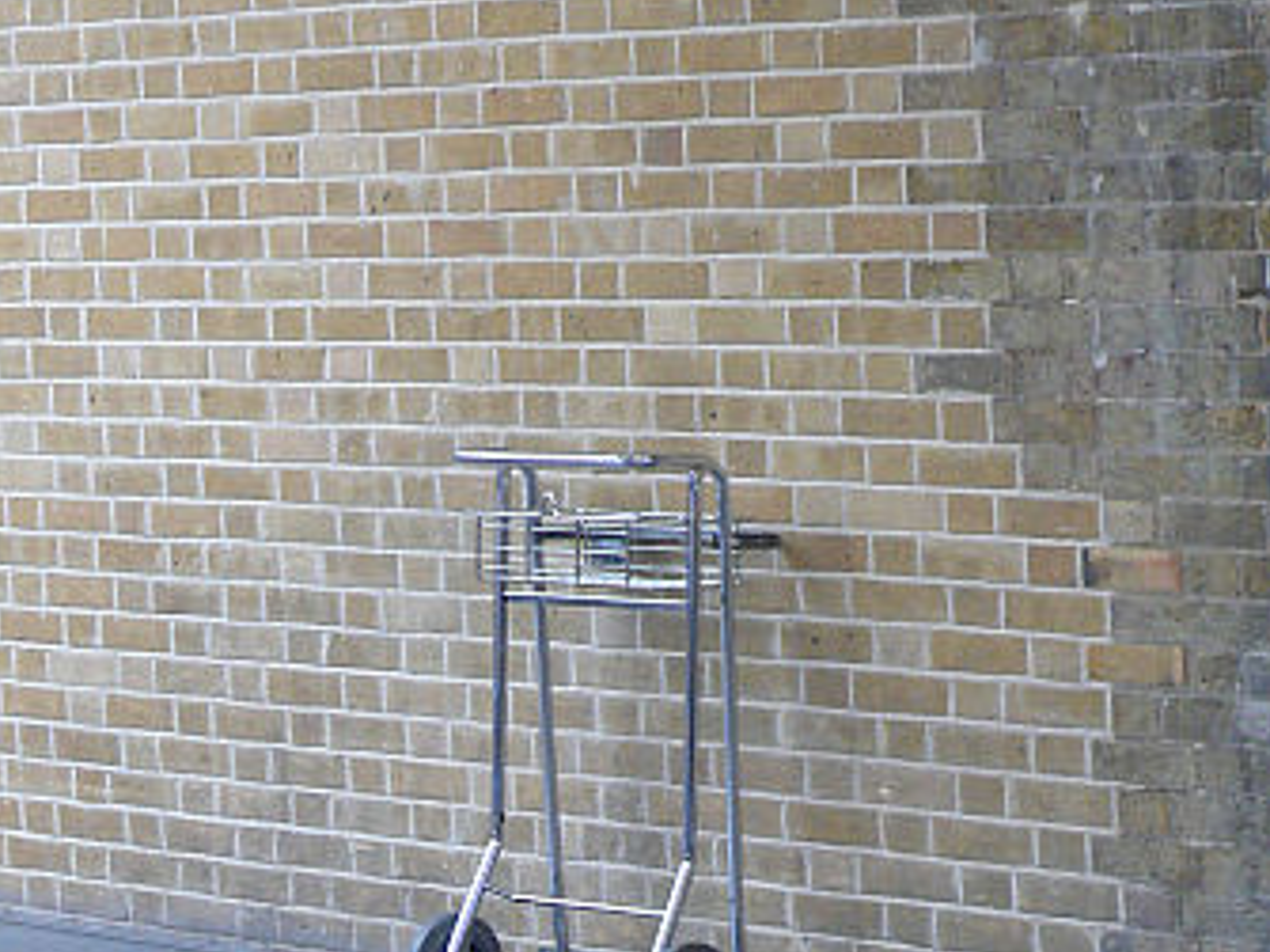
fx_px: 5428
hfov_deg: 13.3
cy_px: 383
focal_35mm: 148
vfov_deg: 10.0
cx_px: 633
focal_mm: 13.9
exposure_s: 1/25
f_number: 3.2
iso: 200
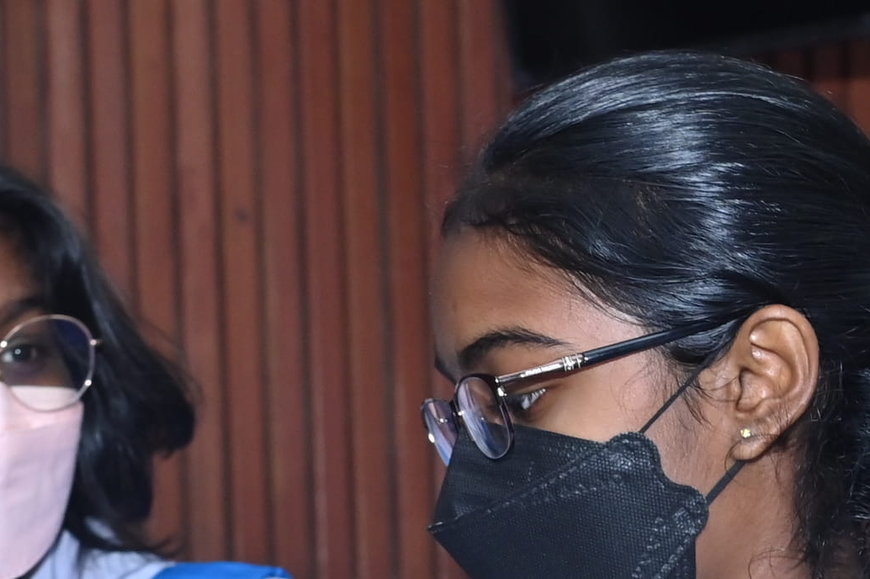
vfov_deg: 7.4
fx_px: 4444
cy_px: 751
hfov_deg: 11.2
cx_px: 320
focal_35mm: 184
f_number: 4.5
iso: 800
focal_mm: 42
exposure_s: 1/125
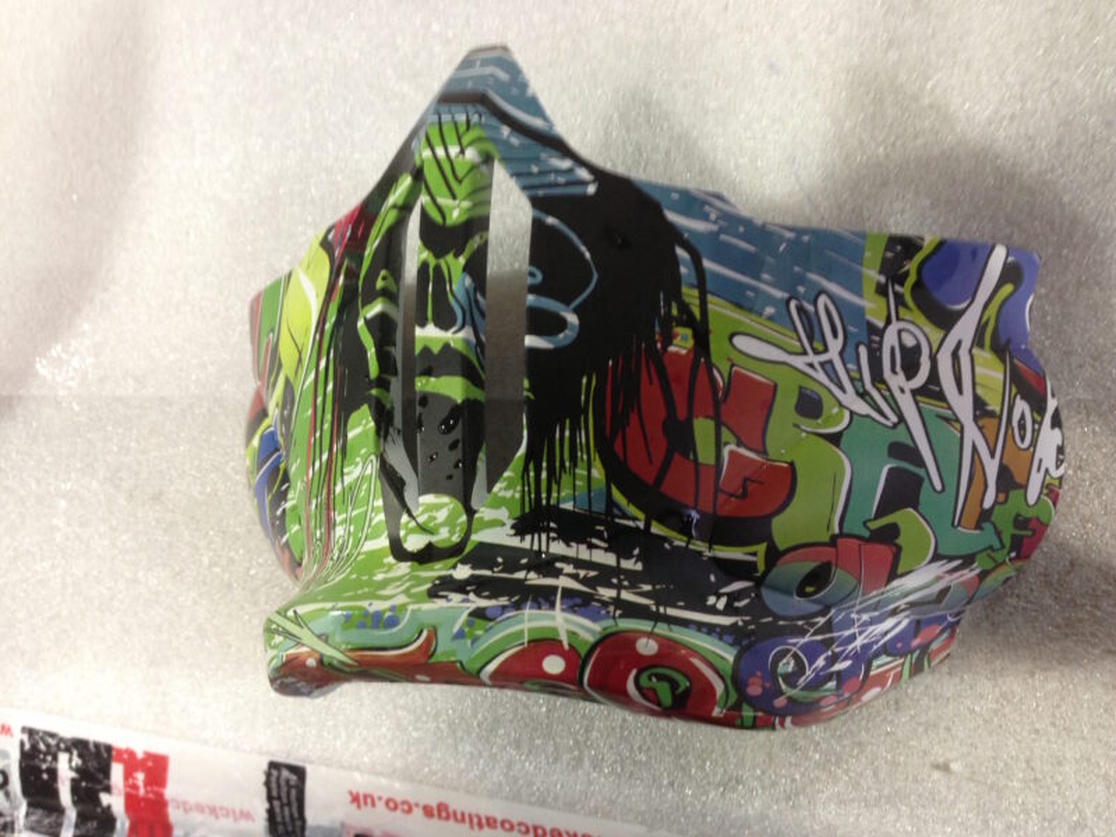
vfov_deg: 42.9
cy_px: 418
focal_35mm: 33
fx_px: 1064
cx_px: 558
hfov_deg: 55.4
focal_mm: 4.13
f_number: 2.4
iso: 125
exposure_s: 1/20
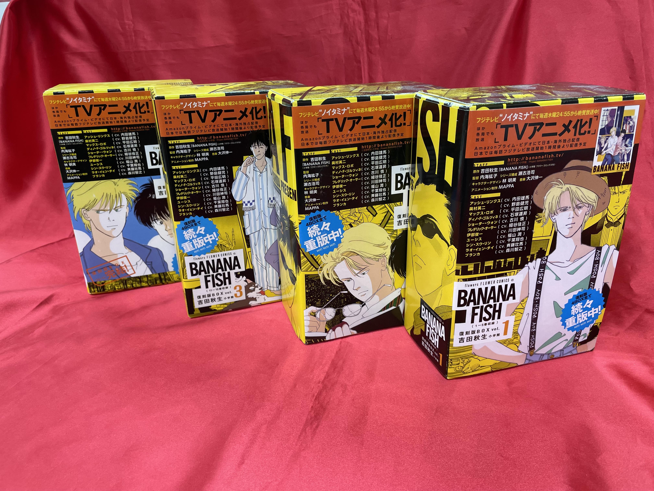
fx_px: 491
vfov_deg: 53.1
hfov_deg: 67.3
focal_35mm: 26
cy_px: 246
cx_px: 327
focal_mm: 4.2
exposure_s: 1/120
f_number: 1.6
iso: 100
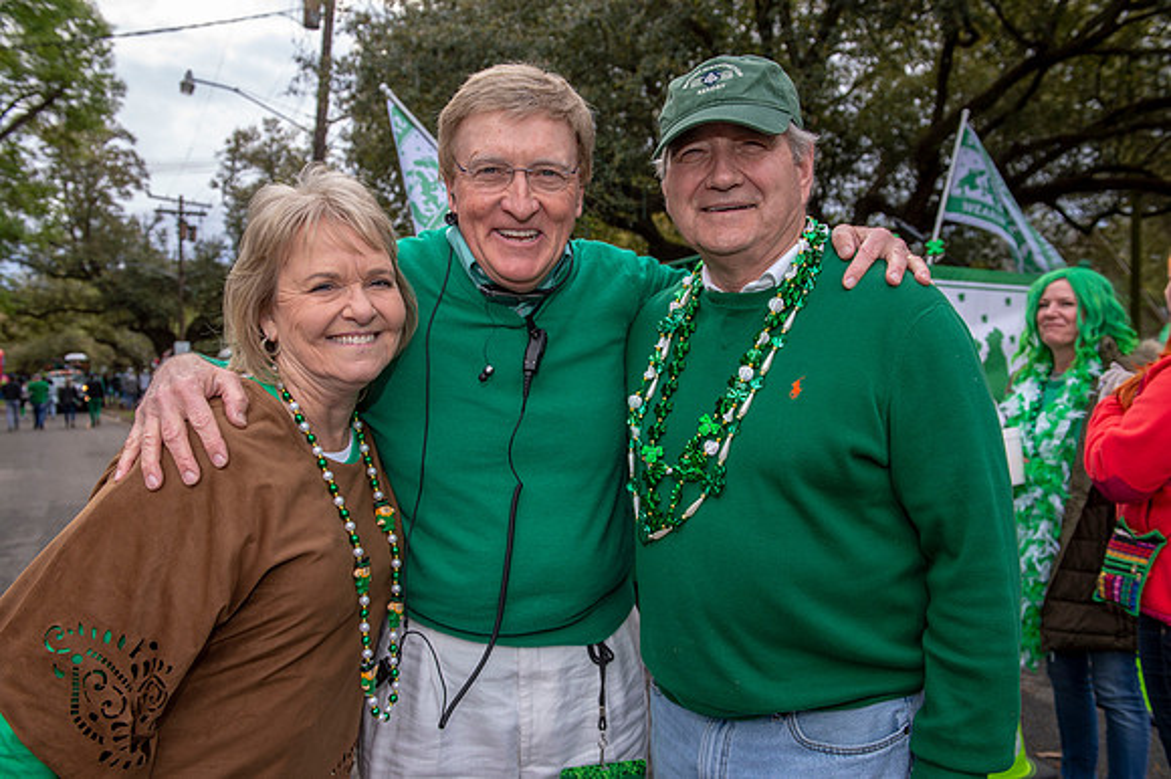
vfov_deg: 44.9
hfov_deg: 63.7
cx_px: 586
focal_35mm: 29
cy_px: 390
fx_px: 943
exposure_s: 1/250
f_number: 5.6
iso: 400
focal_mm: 29
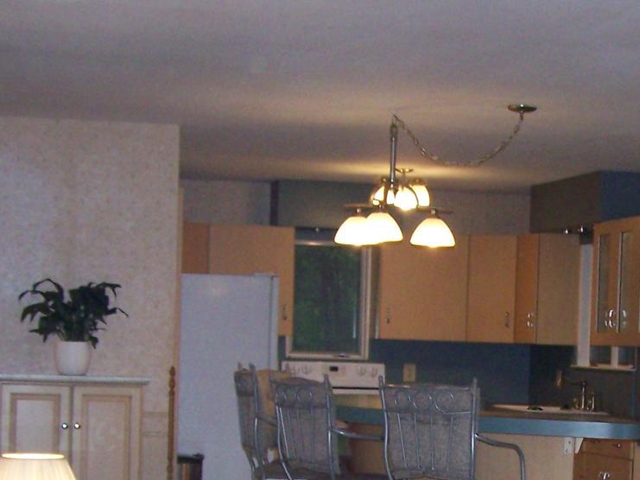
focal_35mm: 105
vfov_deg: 13.7
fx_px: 1942
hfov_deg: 18.5
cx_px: 525
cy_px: 573
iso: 160
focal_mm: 6.3
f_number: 2.8
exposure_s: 1/60
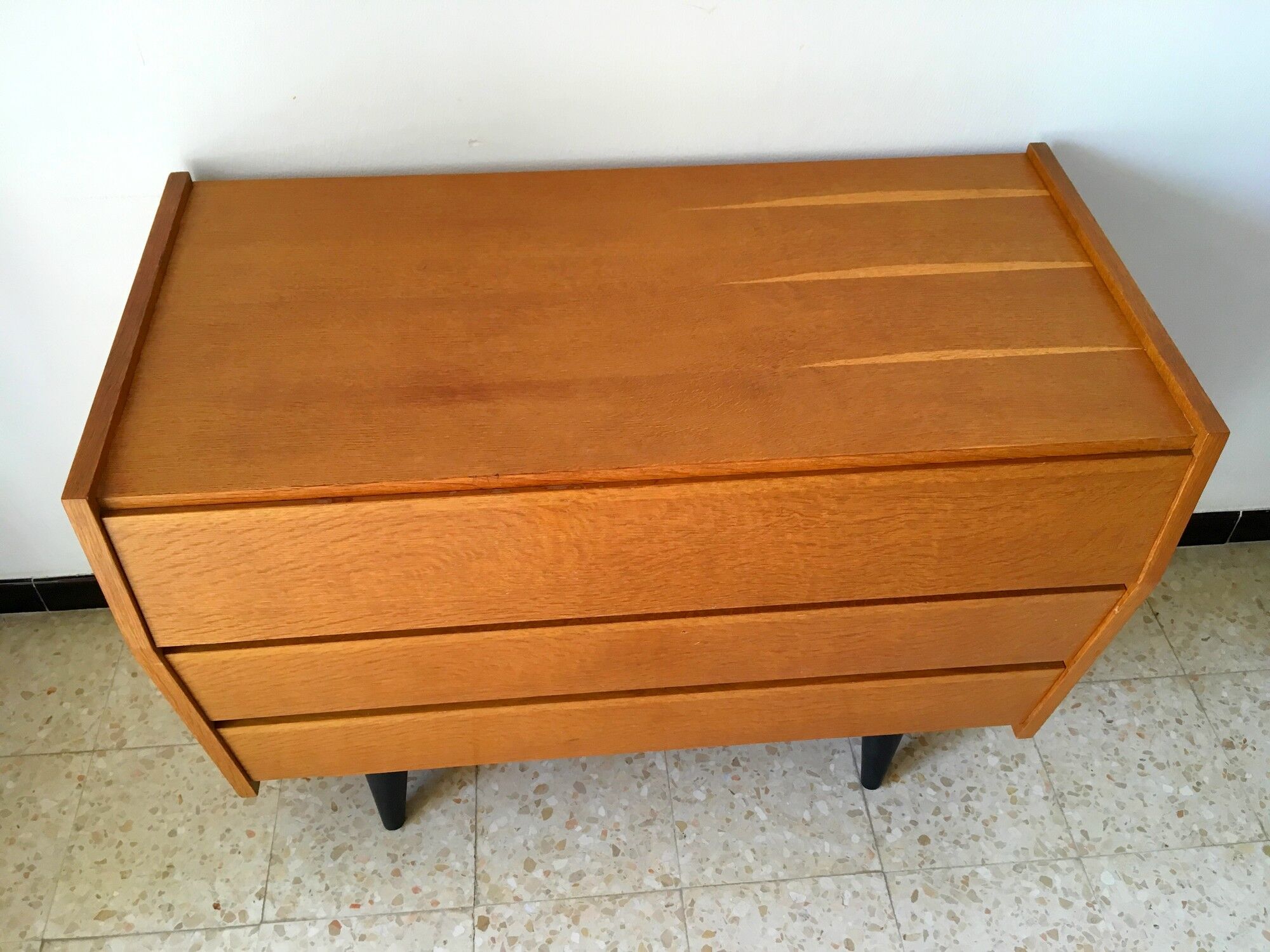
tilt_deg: -45.4
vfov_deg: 48.2
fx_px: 1064
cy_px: 476
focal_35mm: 29
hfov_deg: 61.7
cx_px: 635
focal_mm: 4.15
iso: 40
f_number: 2.2
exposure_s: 1/33
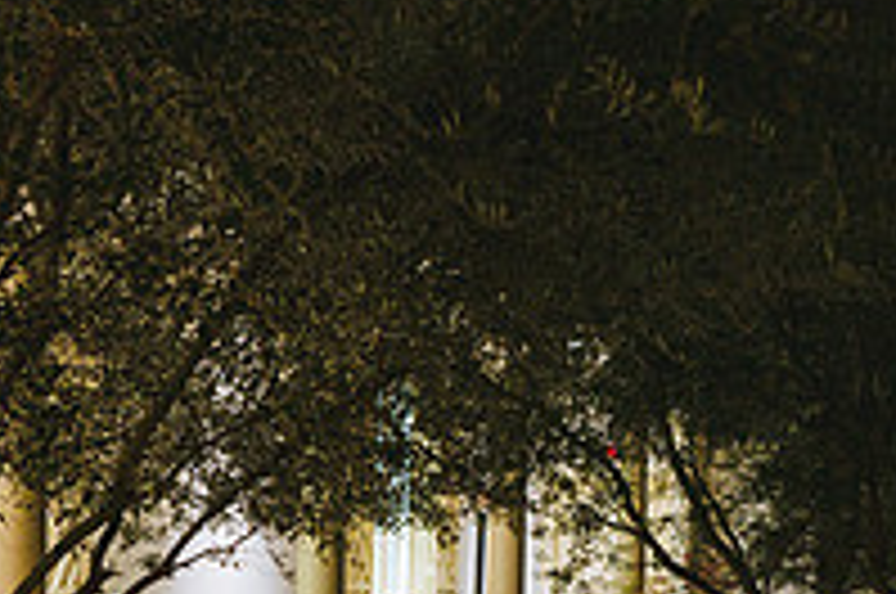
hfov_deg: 25.6
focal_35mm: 70
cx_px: -212
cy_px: 616
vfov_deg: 18.8
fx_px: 1739
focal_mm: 24
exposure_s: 1/30
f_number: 2.8
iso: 1250
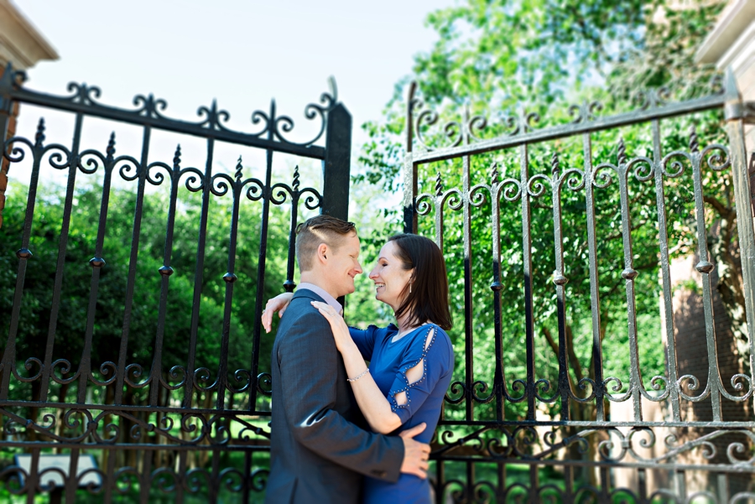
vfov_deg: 37.9
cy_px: 252
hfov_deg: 54.4
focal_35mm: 35
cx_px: 378
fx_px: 734
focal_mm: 35
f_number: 2.8
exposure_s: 1/320
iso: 100
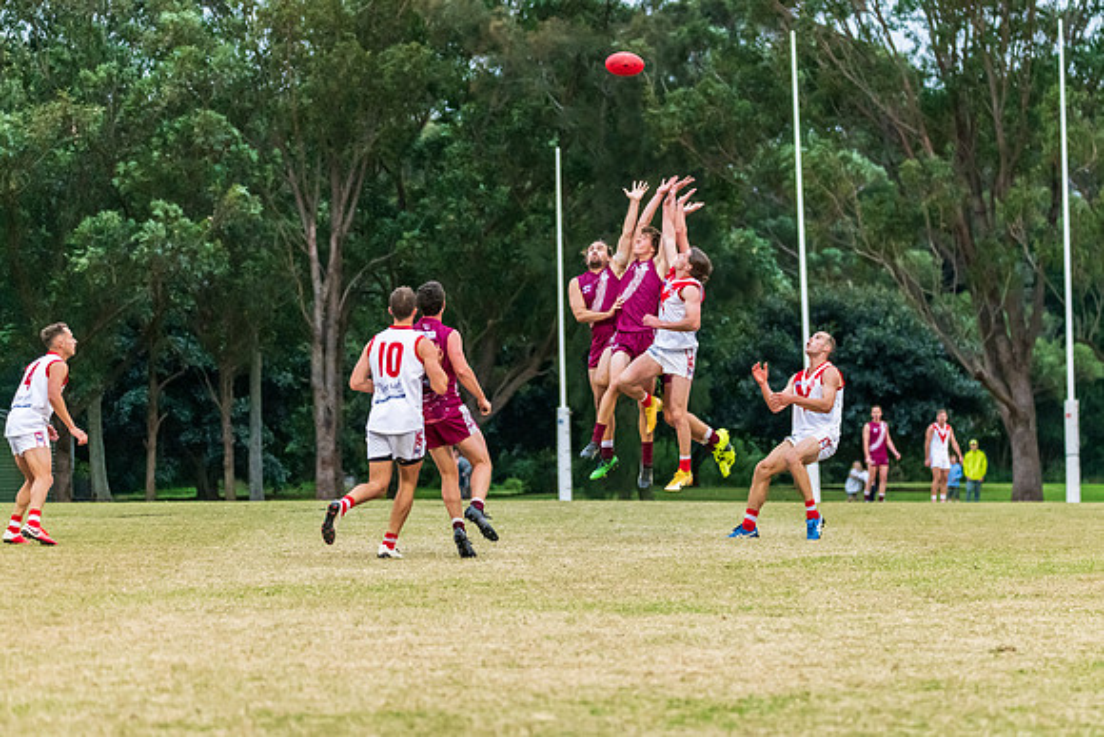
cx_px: 652
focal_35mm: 180
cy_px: 341
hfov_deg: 11.4
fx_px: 5536
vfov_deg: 7.6
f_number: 5
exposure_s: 1/1000
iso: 3200
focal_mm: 150
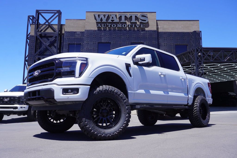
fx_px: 207
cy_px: 79
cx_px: 118
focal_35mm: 32
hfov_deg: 59.5
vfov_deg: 41.8
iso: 100
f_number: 9
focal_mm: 21
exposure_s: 1/125
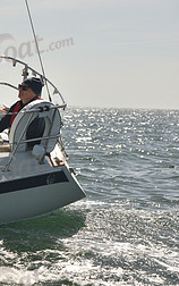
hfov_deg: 7.8
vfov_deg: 12.8
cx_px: -144
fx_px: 1277
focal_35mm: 164
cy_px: 132
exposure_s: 1/640
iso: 250
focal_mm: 70
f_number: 7.1
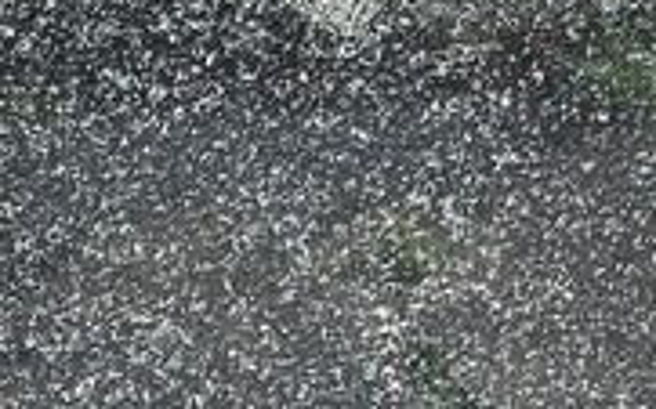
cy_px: 746
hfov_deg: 16.9
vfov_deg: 10.1
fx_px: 2180
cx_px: 573
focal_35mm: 122
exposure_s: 1/123
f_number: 1.7
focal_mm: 5.31
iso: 50
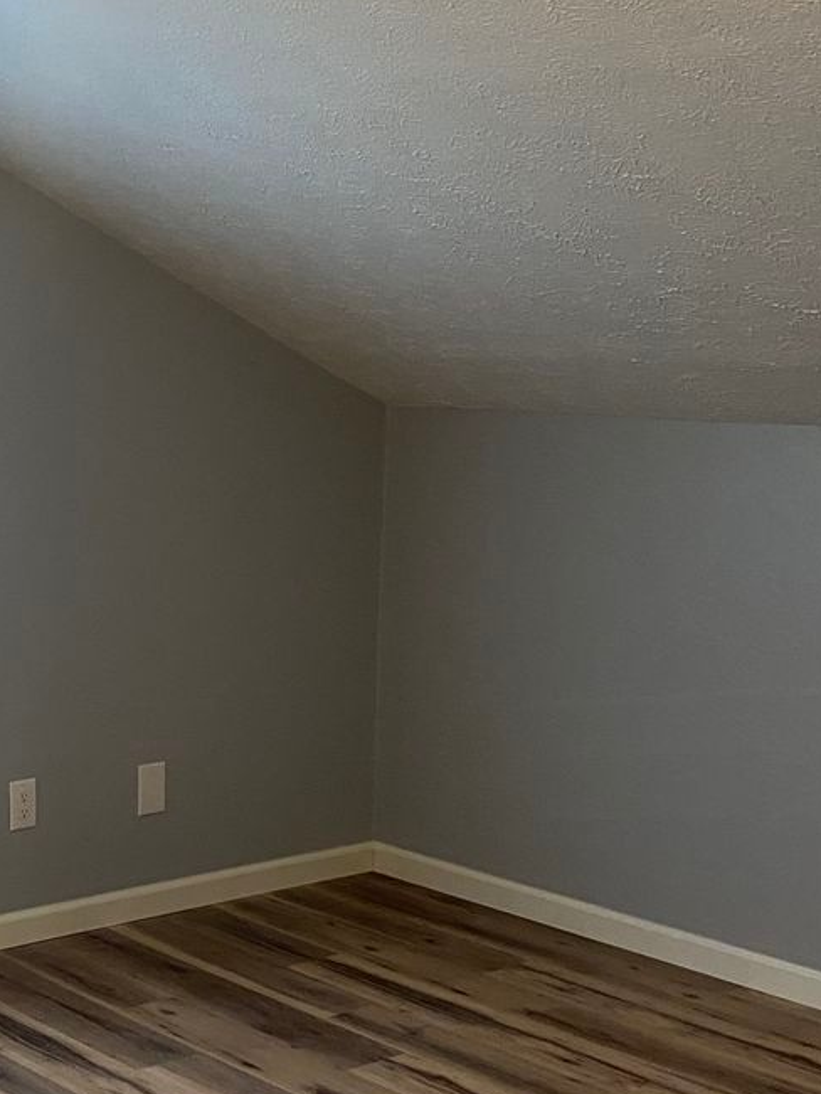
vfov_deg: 32.1
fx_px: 1896
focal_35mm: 60
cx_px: 26
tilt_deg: -6.9
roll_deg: -0.1
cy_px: 629
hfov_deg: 23.5
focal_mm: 4.25
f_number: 1.8
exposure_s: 1/60
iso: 200
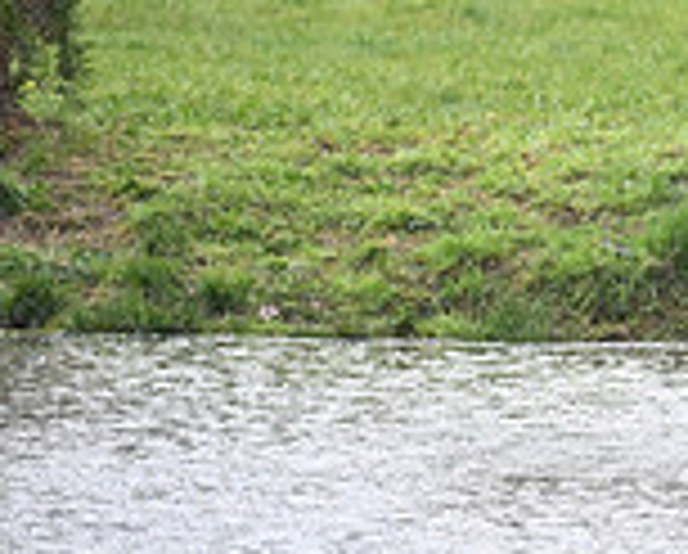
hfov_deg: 2.5
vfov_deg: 2.0
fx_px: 15954
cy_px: -209
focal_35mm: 782
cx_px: 1178
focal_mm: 220
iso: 2800
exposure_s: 1/1250
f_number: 4.5
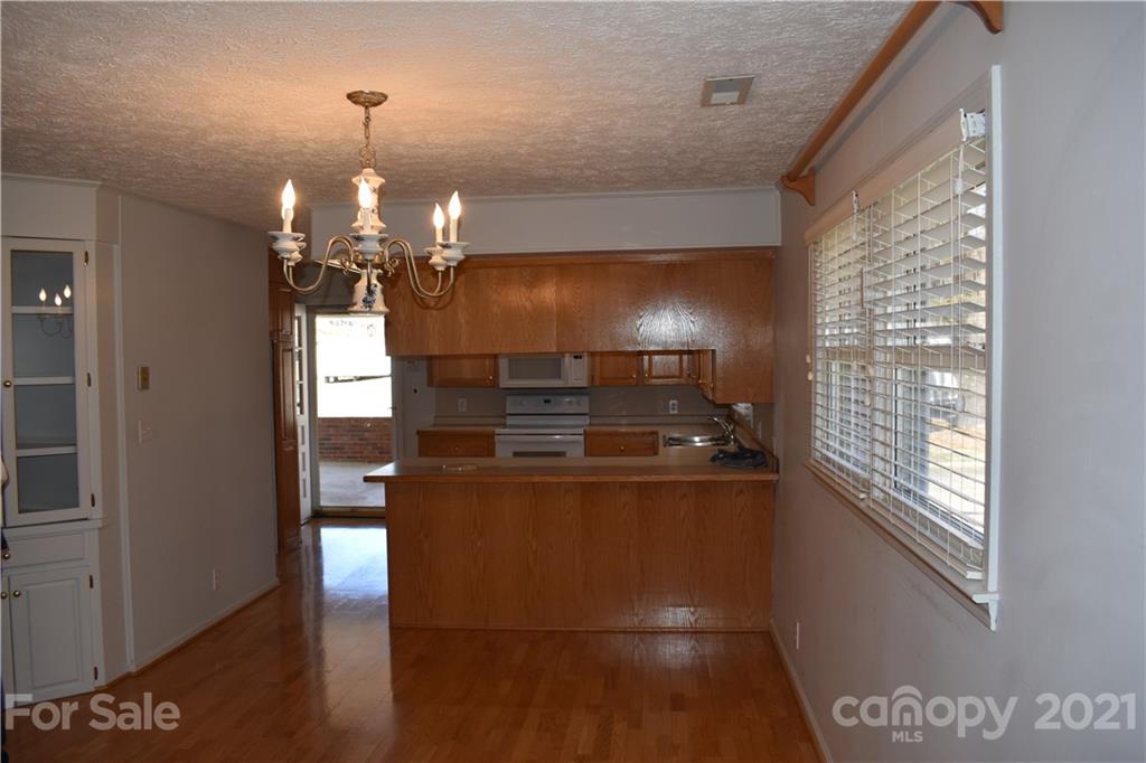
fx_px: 859
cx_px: 573
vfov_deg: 47.9
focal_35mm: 27
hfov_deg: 67.4
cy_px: 382
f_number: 5.6
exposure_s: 1/125
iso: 280
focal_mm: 18
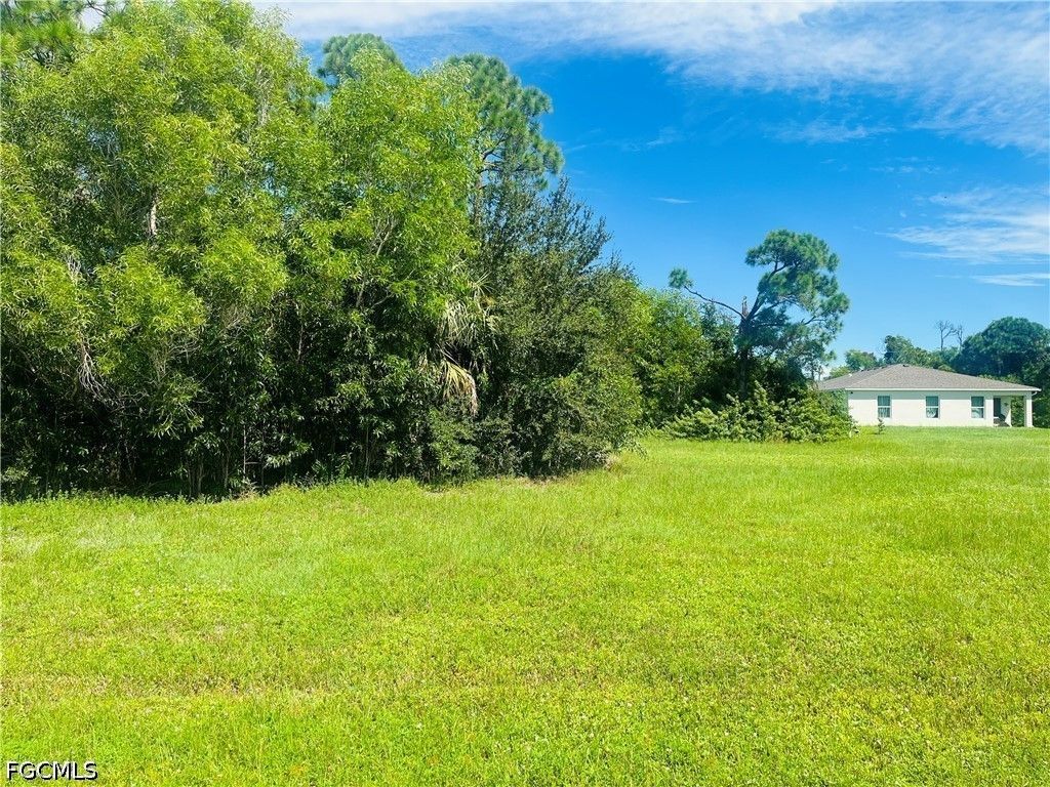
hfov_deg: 67.3
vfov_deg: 53.1
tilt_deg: +1.5
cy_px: 394
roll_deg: -0.2
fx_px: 789
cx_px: 525
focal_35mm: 26
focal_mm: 5.1
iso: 50
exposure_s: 1/2463
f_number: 1.6
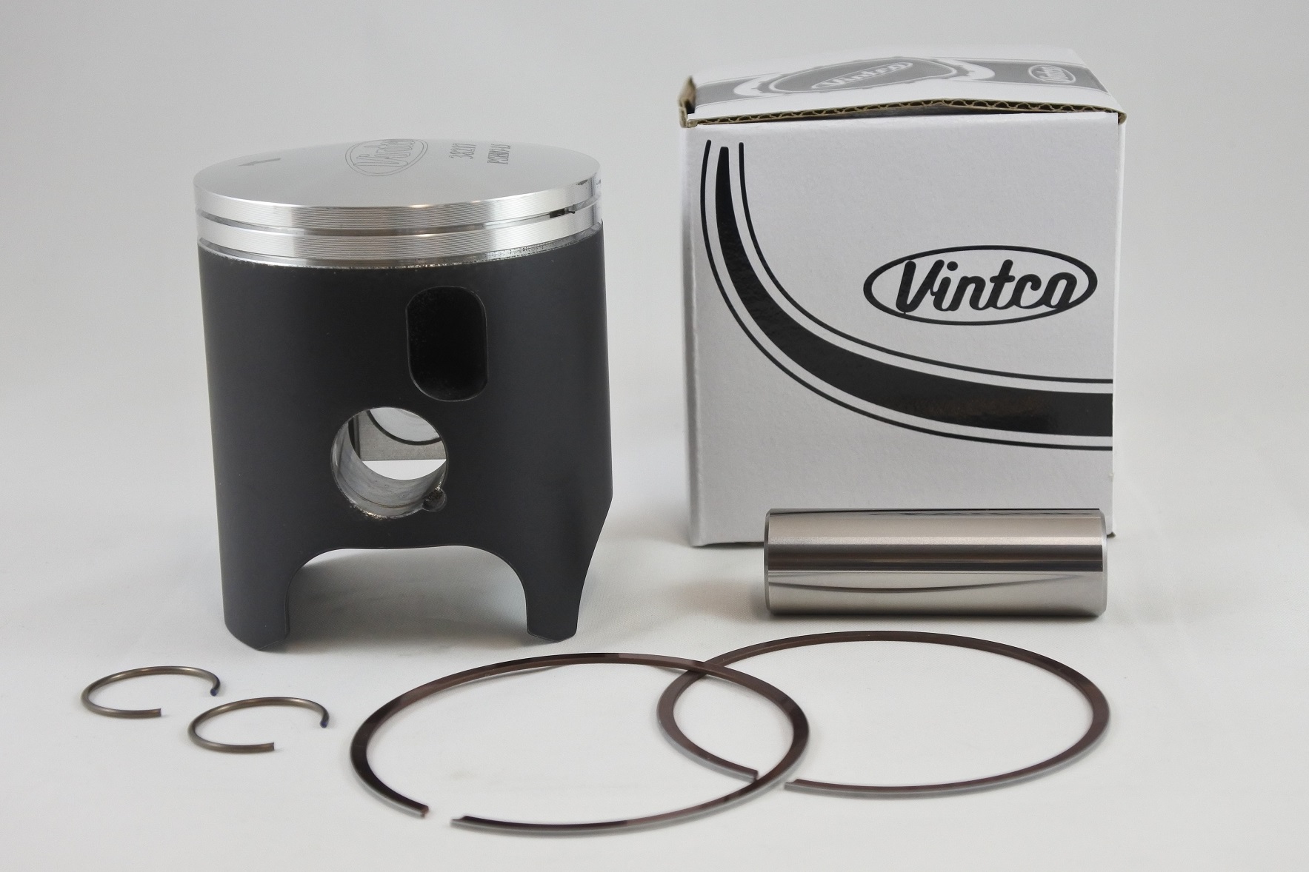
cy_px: 436
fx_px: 2072
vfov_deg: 23.8
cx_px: 654
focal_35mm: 57
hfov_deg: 35.1
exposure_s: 1/125
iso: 500
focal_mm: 21.4
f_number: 4.8
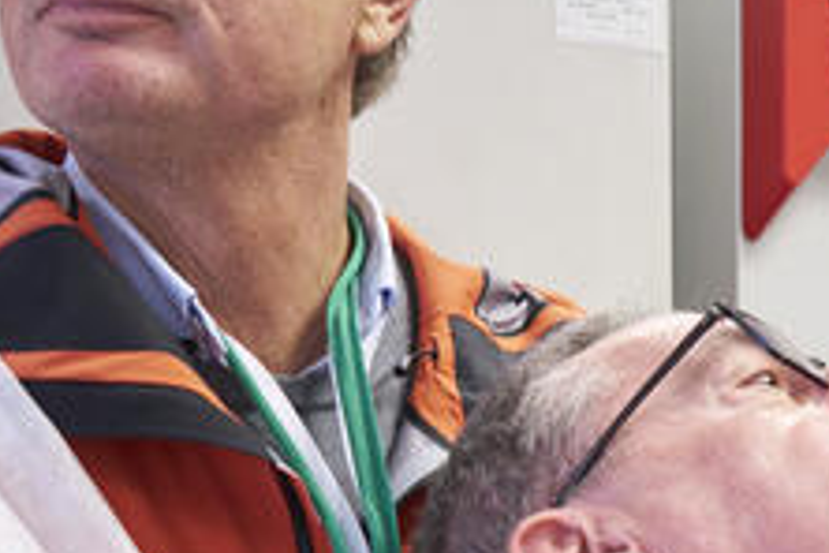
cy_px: 613
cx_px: 956
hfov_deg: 20.5
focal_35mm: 94
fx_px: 2164
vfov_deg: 14.2
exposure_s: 1/100
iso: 640
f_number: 2.8
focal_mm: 24
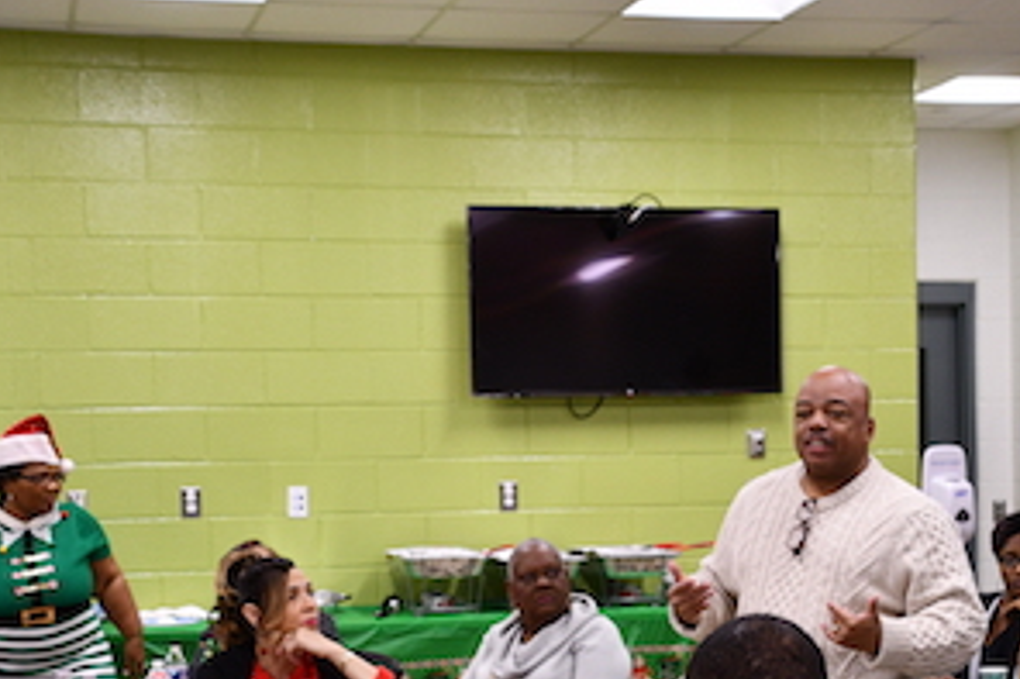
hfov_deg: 26.6
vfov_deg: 17.7
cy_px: 570
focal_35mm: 76
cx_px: 620
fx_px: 2152
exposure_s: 1/125
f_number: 4
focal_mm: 30
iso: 800
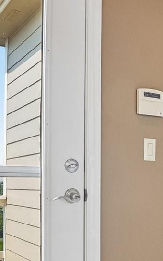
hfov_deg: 21.6
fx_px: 383
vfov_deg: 37.0
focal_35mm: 54
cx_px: 214
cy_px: 178
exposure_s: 1/20
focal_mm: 12
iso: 400
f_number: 8
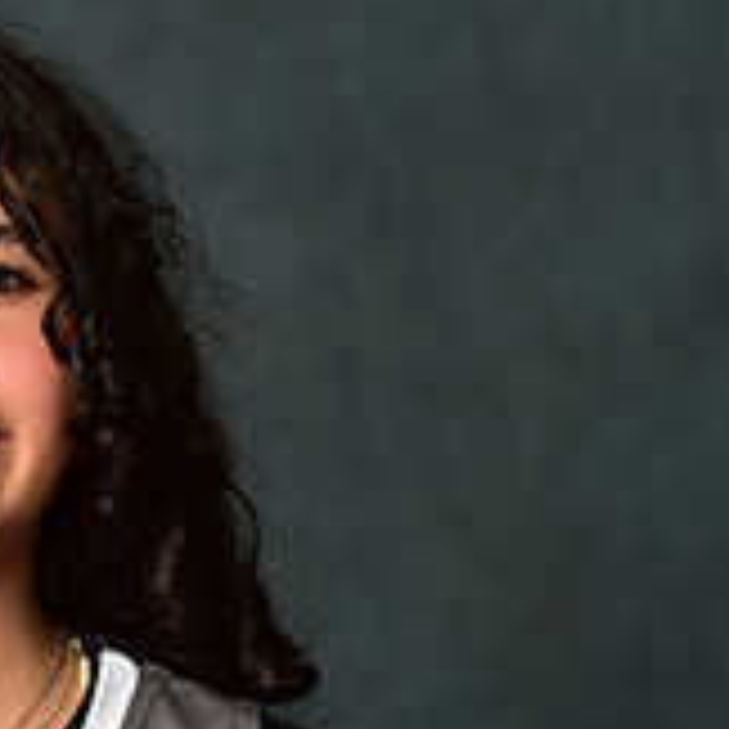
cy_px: 860
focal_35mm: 578
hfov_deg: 3.0
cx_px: -97
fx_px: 13772
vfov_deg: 3.0
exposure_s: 1/200
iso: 200
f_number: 4.5
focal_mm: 190
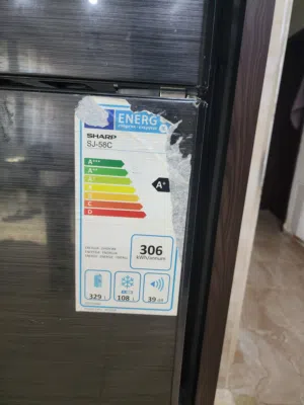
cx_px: 152
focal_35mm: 23
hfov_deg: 58.9
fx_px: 269
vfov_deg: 73.9
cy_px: 202
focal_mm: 6.4
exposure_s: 1/60
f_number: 1.8
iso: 640
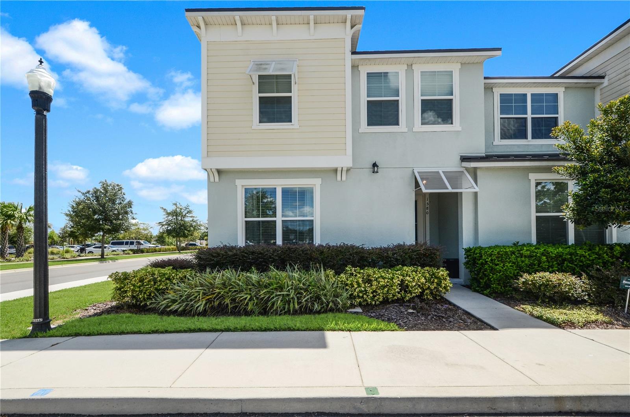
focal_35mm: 15
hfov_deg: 100.5
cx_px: 315
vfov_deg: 77.0
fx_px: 262
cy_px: 208
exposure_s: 1/500
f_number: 8
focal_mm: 10
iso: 200
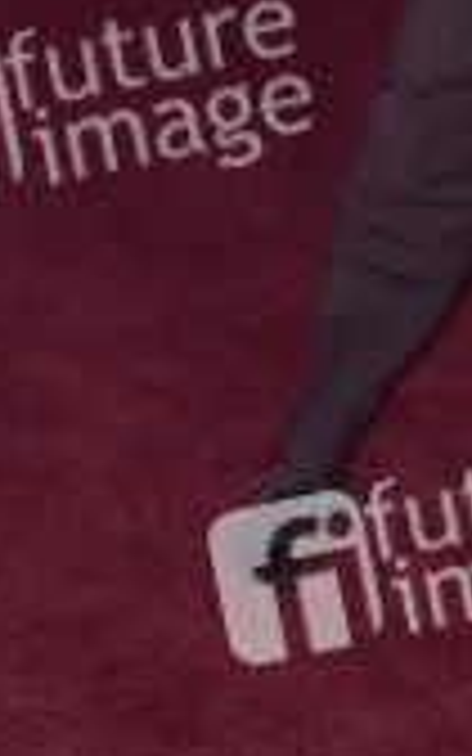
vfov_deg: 20.2
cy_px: -117
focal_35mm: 97
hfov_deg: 13.1
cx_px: 573
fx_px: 1996
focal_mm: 40
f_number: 6.3
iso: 400
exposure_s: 1/250
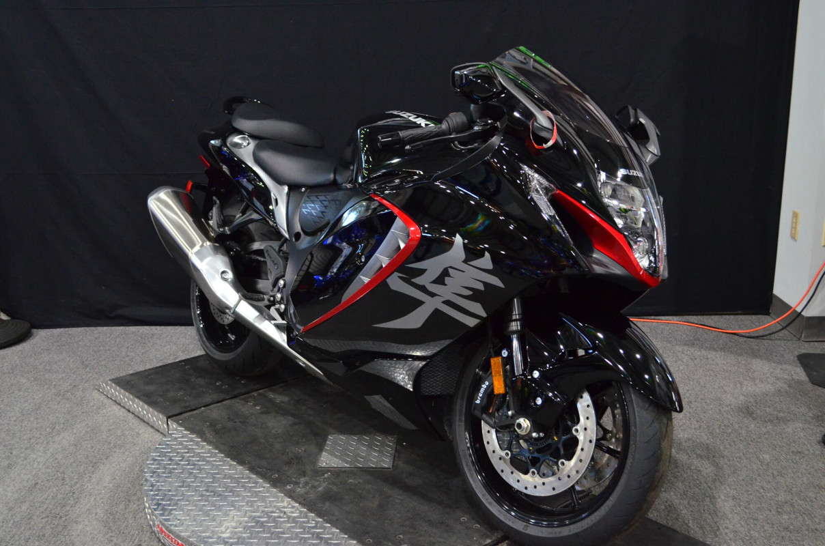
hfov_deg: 49.6
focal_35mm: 39
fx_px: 892
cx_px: 412
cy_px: 273
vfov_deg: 34.1
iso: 1600
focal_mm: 26
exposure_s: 1/125
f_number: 5.6
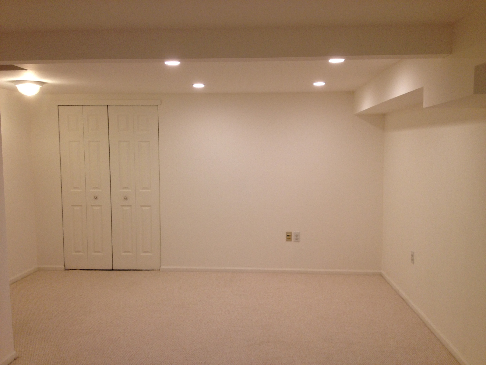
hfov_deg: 52.6
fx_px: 491
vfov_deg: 40.7
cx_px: 243
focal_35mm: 35
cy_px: 182
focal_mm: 4.28
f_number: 2.4
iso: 50
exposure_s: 1/20
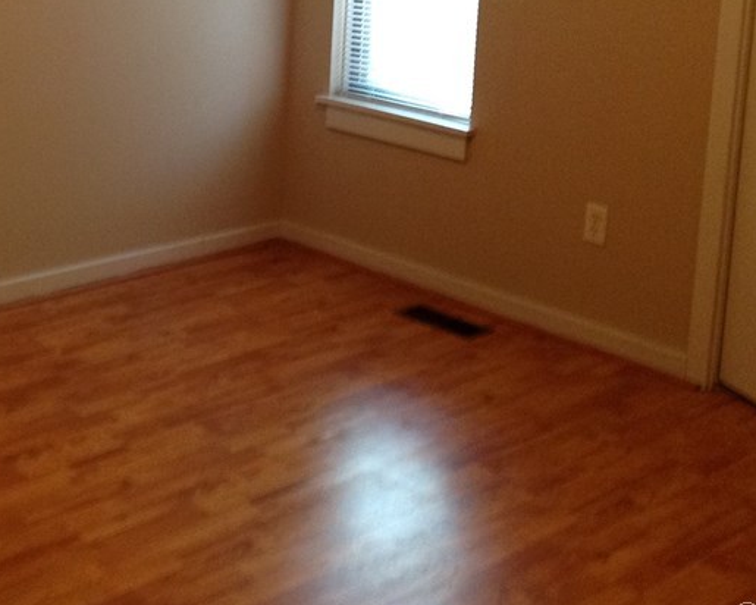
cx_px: 150
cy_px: 76
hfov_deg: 27.3
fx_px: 1521
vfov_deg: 22.0
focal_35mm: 68
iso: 160
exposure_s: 1/15
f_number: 2.4
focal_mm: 4.28
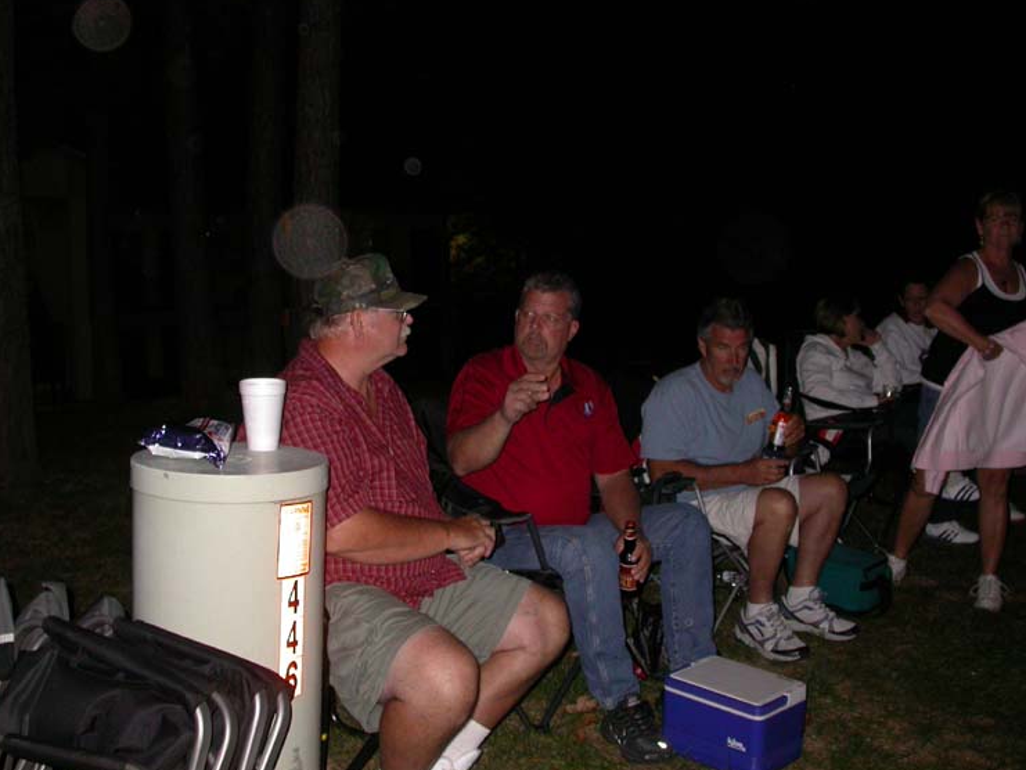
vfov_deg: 35.1
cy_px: 375
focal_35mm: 41
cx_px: 474
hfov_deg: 45.7
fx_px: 1215
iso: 200
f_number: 2.6
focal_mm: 7.85
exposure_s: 1/60
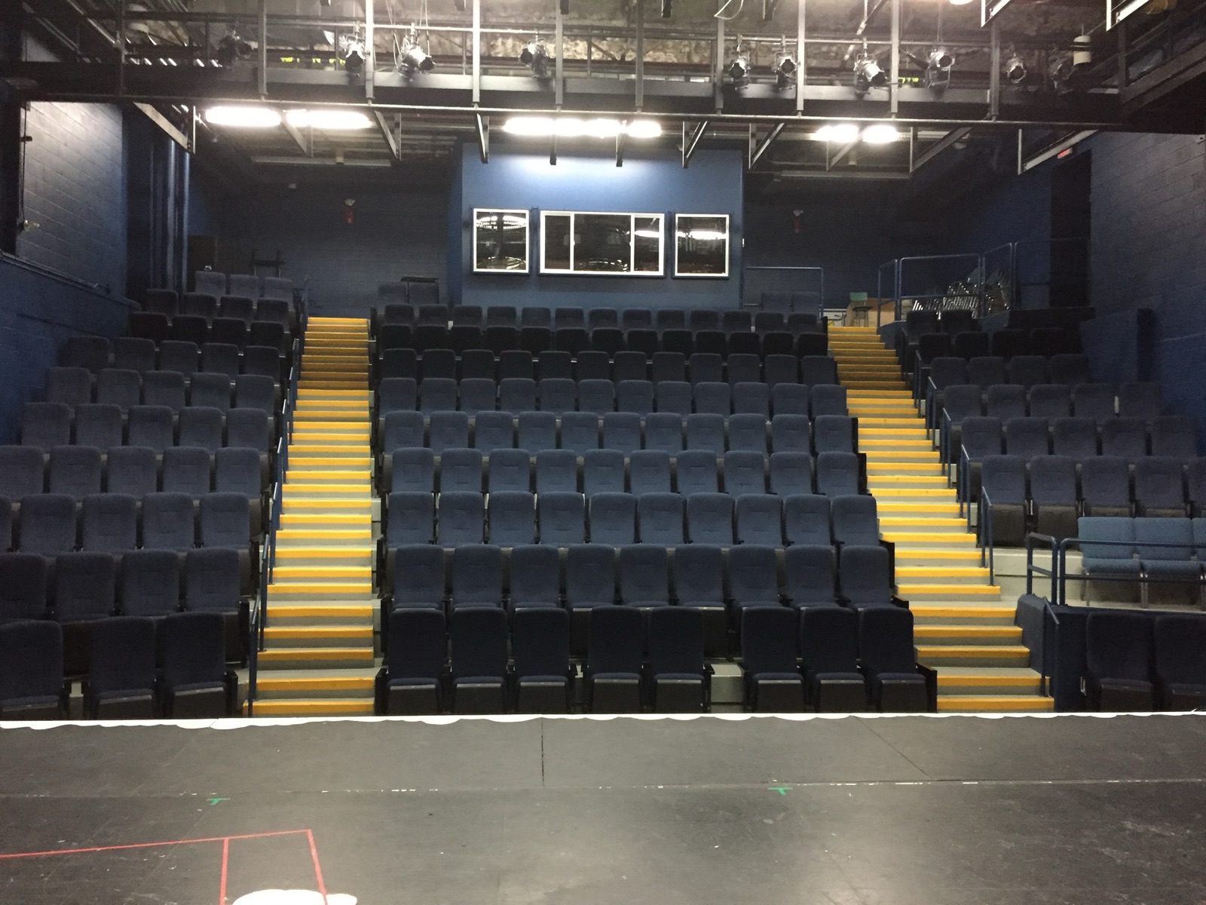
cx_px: 603
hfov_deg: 61.7
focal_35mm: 29
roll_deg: -1.2
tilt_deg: -1.6
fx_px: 1010
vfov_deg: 48.2
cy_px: 452
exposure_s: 1/15
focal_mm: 4.15
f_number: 2.2
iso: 320
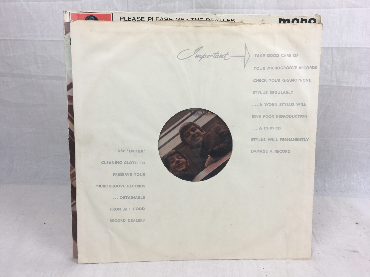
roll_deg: +0.2
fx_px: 310
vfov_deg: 48.2
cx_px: 185
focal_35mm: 29
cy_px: 138
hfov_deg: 61.7
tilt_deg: -17.2
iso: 25
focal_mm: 4.15
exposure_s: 1/50
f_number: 2.2
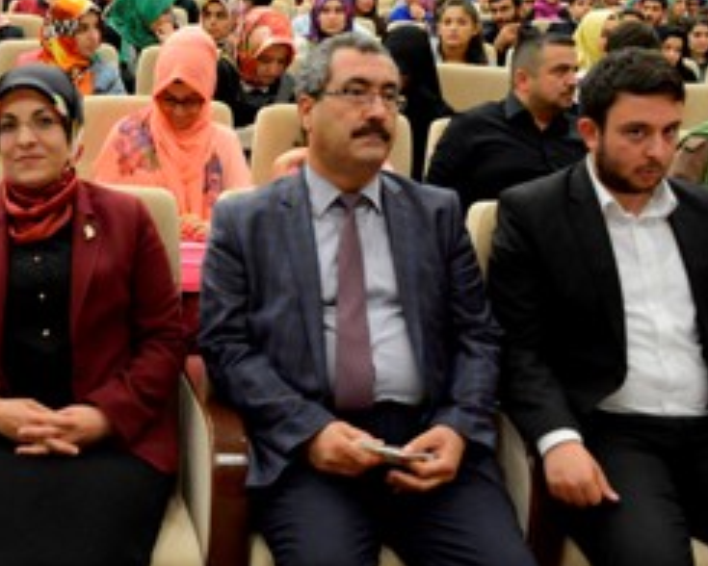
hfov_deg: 36.6
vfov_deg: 31.3
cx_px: 84
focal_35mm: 48
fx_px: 1006
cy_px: 221
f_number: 6.3
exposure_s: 1/40
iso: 6400
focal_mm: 28
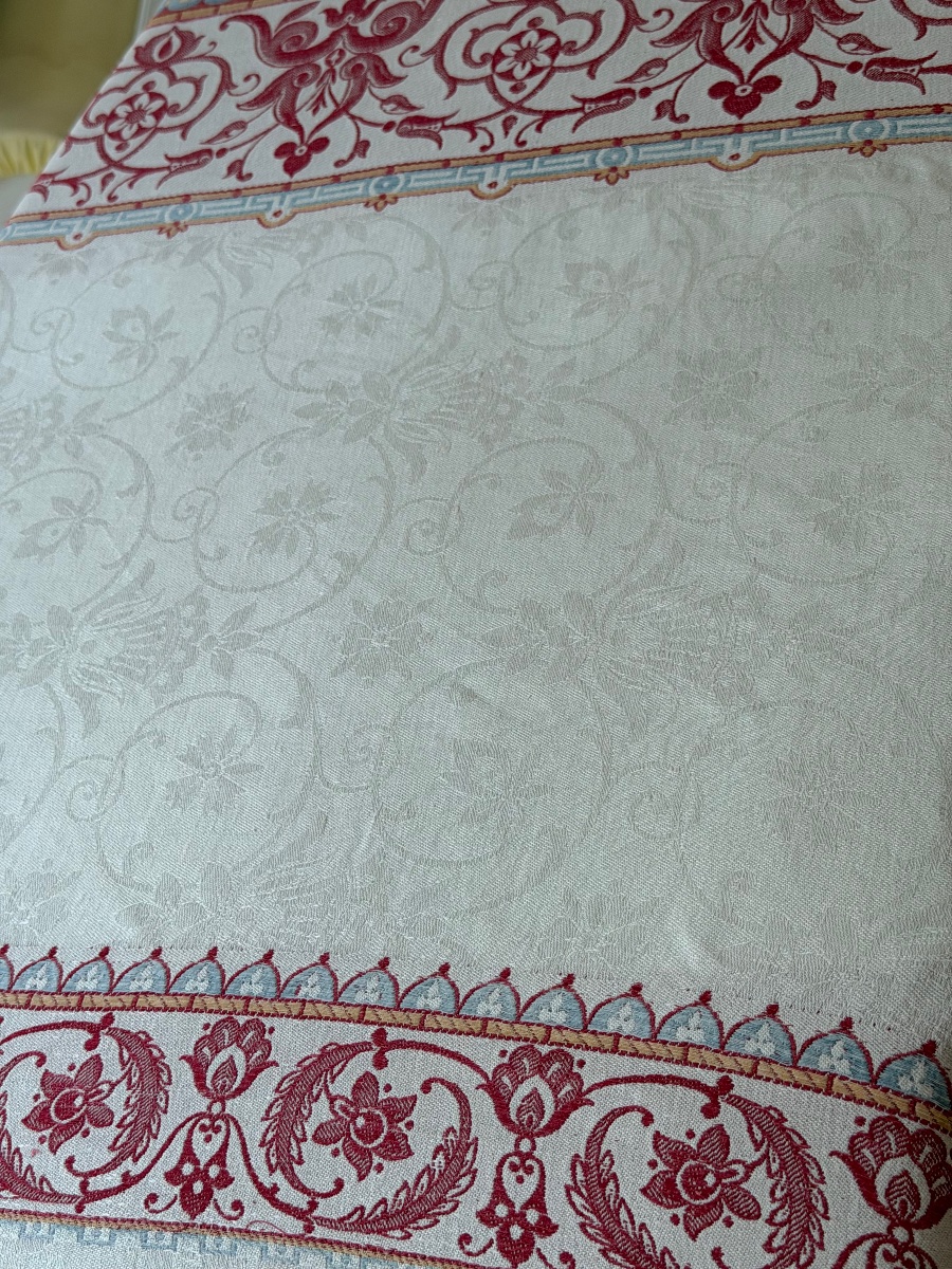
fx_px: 1760
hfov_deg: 30.3
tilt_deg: -47.6
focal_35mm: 48
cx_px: 476
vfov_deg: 39.7
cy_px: 634
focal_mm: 6.76
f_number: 1.78
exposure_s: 1/121
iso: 50
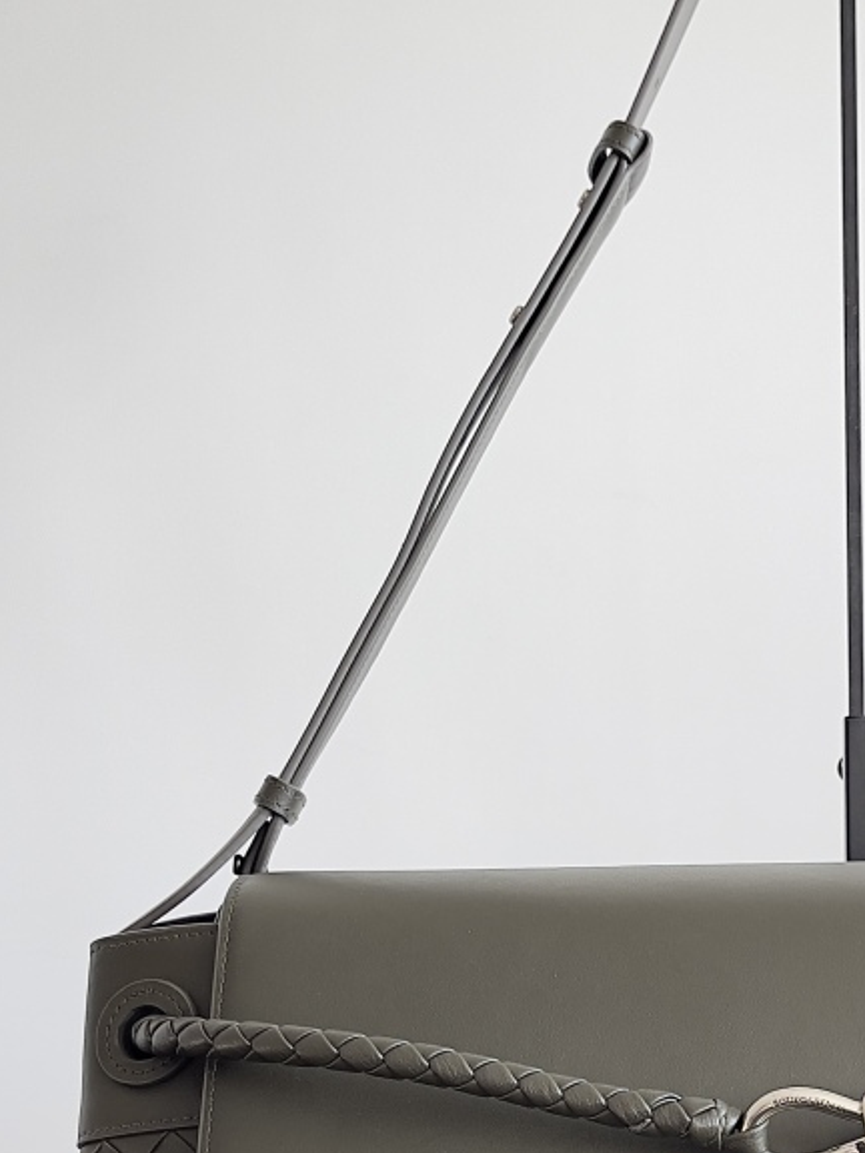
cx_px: 749
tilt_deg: -1.0
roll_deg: +1.5
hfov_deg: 22.1
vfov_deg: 28.4
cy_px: 1087
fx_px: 2166
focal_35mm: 65
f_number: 1.6
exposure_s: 1/121
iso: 64
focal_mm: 5.1
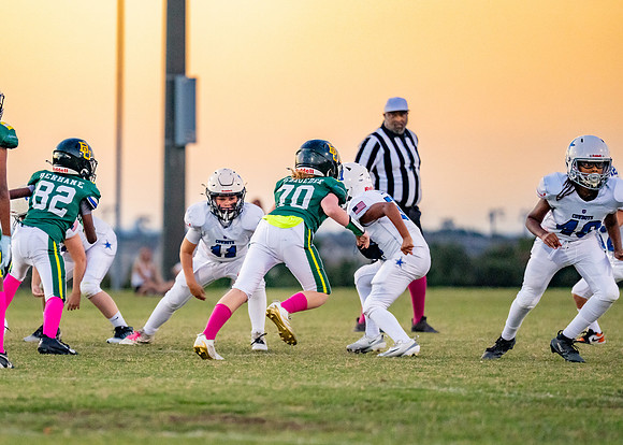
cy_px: 253
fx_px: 4773
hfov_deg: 7.5
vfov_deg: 5.3
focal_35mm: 270
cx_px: 195
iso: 4000
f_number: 2.8
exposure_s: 1/1600
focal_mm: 200
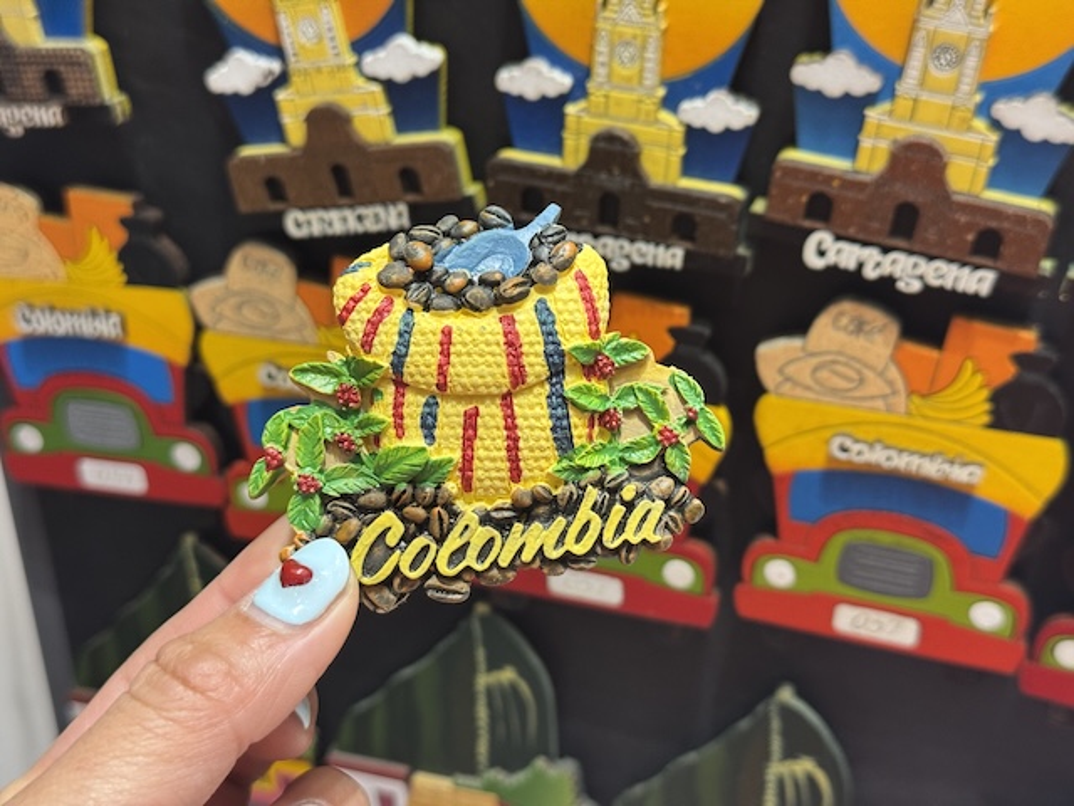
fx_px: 1489
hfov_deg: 39.7
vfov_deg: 30.3
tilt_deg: -30.6
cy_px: 403
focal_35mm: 48
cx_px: 537
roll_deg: -0.3
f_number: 1.78
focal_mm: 6.76
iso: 125
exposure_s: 1/60
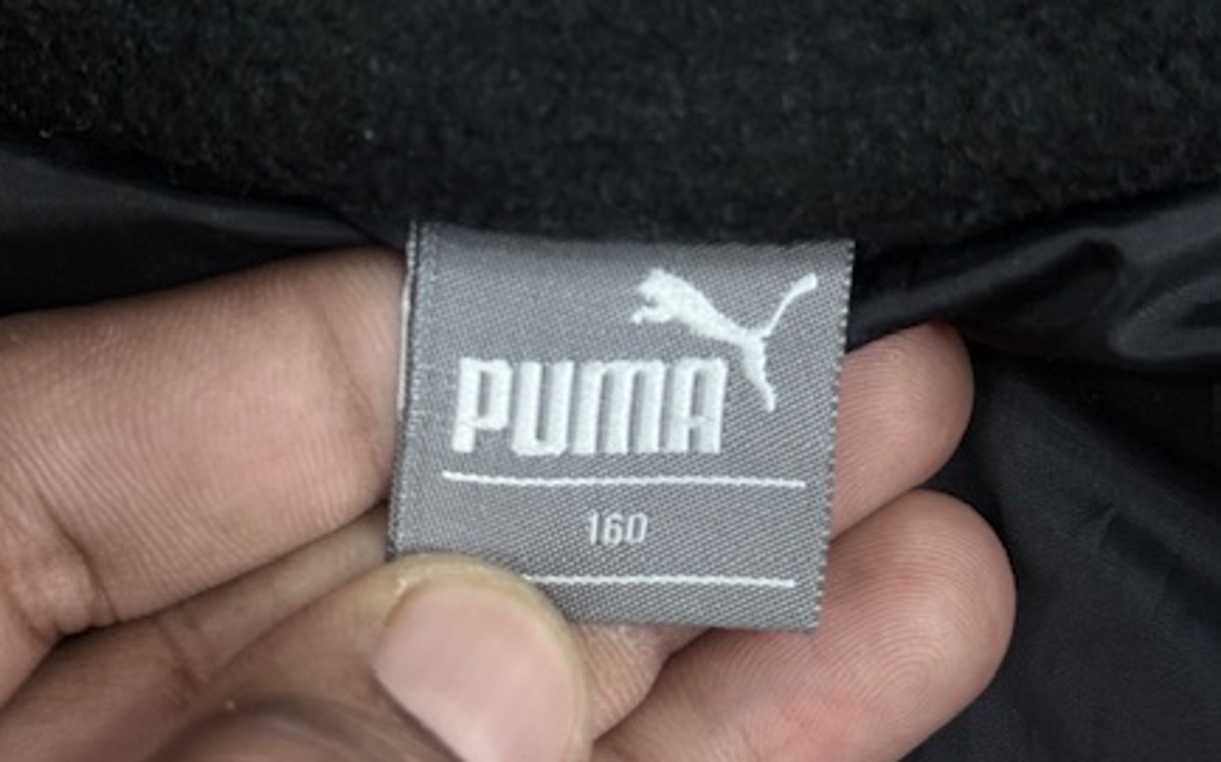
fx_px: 2495
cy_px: 214
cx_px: 571
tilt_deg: -58.3
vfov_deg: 17.3
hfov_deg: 27.5
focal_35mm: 75
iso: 64
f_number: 1.78
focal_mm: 6.76
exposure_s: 1/100
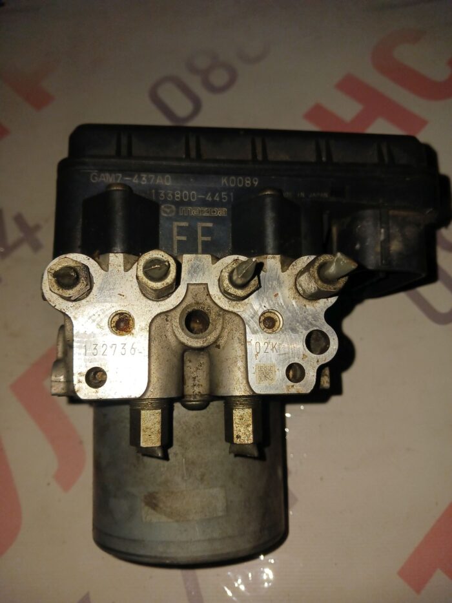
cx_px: 226
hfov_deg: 51.4
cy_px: 302
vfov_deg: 65.3
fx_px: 470
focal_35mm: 27
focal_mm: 4
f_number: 1.8
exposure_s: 1/100
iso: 40
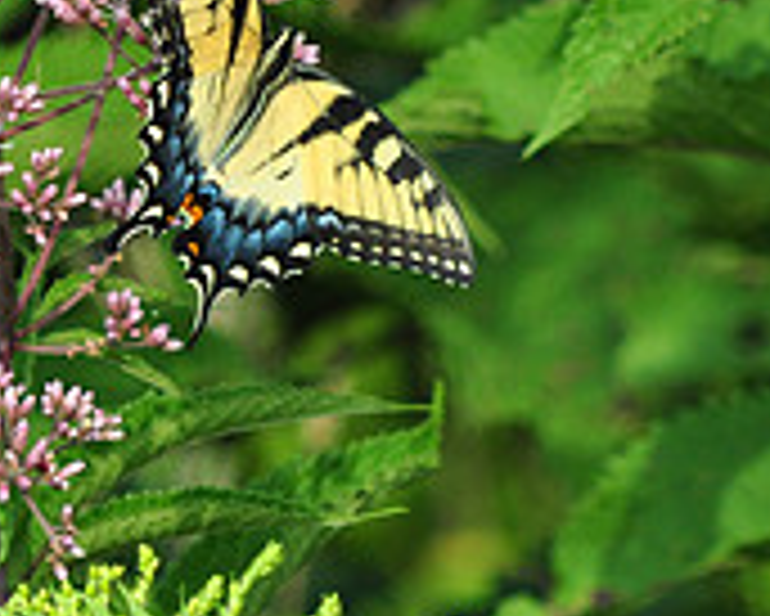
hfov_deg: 2.0
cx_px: 203
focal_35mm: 952
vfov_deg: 1.6
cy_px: 133
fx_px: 21708
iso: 400
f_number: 8
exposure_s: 1/640
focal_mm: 200
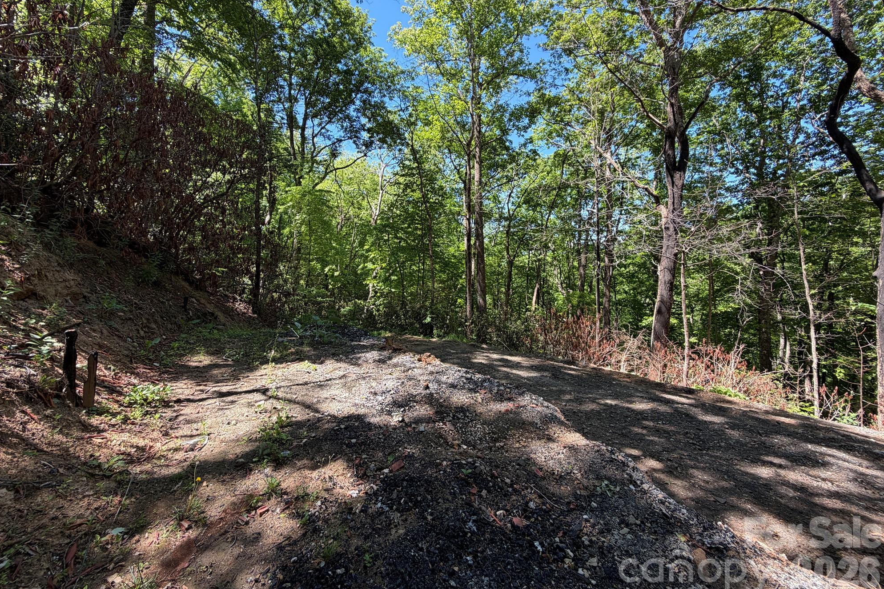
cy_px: 263
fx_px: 368
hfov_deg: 100.4
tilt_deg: +0.3
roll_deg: +0.7
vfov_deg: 77.1
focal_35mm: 15
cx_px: 431
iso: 40
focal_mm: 2.22
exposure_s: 1/196
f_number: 2.2
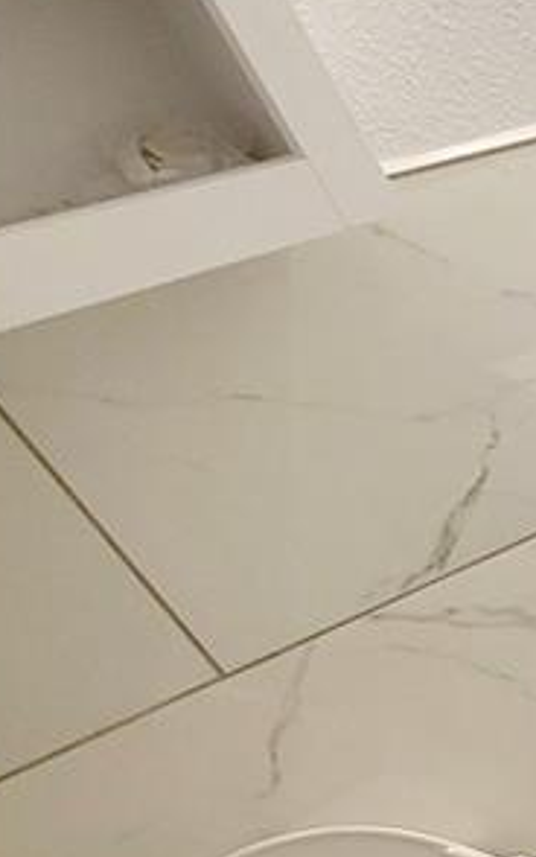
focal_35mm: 48
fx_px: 1121
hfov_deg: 13.6
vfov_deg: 39.2
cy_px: 751
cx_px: 1404
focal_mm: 2.2
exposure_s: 1/30
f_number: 2.2
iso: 320
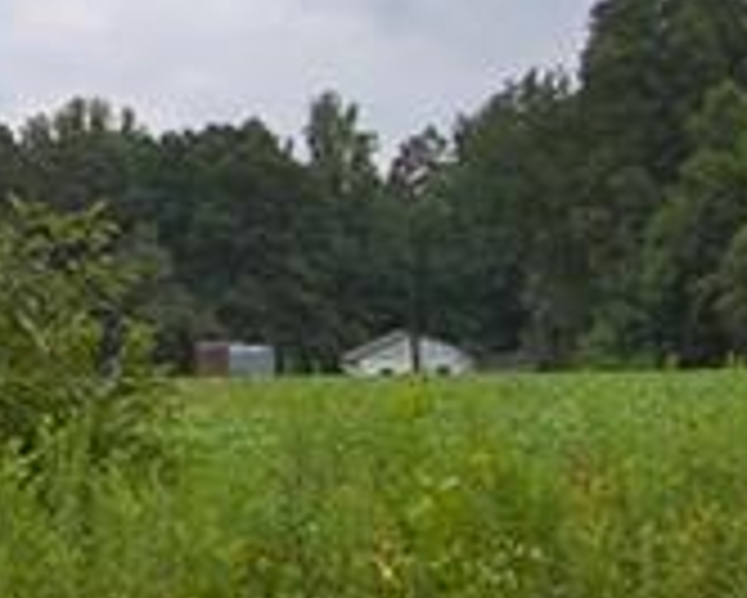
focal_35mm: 156
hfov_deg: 11.0
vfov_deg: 9.8
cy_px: -139
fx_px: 3451
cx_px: -850
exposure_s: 1/320
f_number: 9
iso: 200
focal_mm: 18
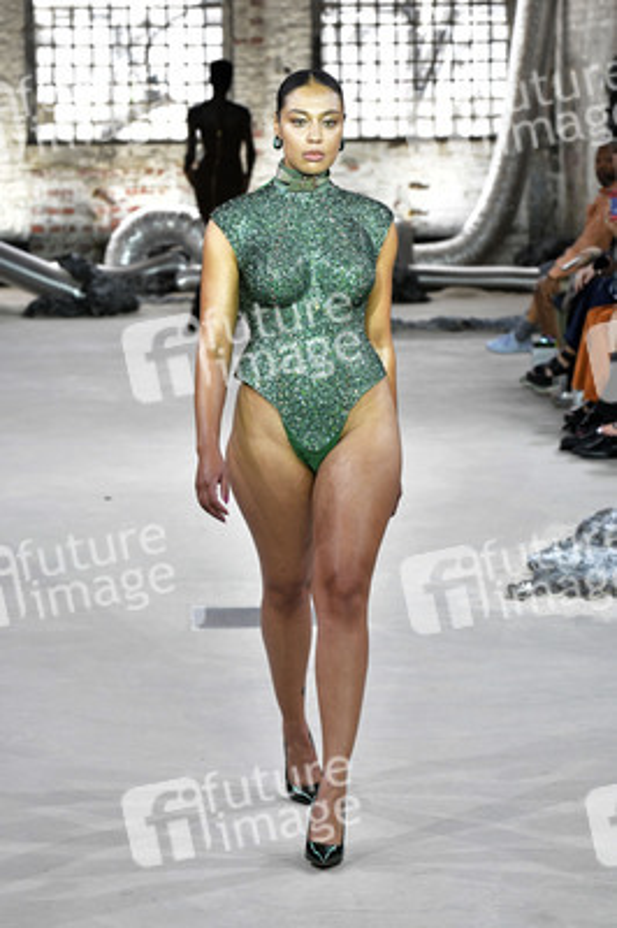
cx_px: 308
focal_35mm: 132
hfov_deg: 10.4
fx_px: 3399
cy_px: 464
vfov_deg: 15.5
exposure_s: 1/250
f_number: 6.3
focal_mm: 110
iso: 2500
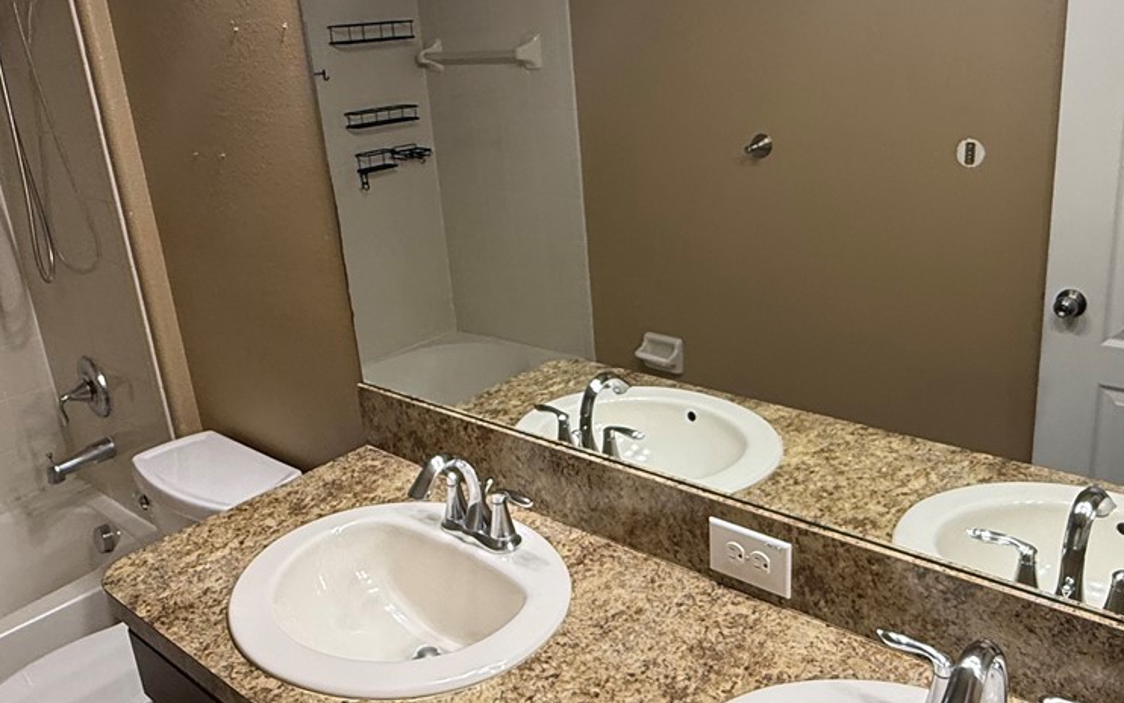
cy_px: 320
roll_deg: +5.4
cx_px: 579
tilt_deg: -17.3
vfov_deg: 39.4
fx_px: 980
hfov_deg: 59.6
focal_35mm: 32
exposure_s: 1/120
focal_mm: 2.22
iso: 200
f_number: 2.2
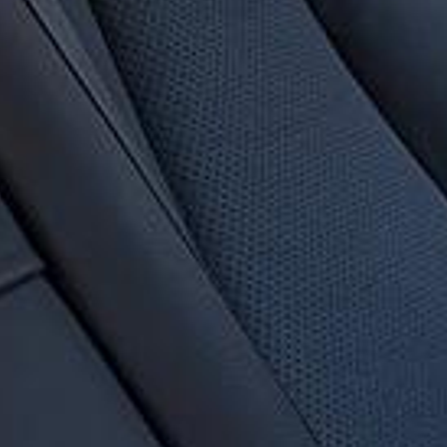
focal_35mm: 214
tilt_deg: +2.0
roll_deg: +4.1
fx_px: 3126
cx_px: -1083
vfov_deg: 7.7
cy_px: -525
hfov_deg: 7.0
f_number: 1.6
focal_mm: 5.96
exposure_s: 1/278
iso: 40
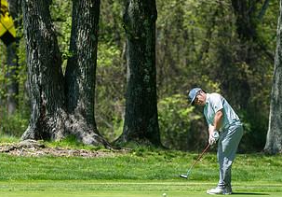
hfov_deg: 6.6
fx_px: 2462
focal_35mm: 310
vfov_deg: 4.6
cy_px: 138
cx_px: 136
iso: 100
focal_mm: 145
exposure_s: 1/500
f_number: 3.5
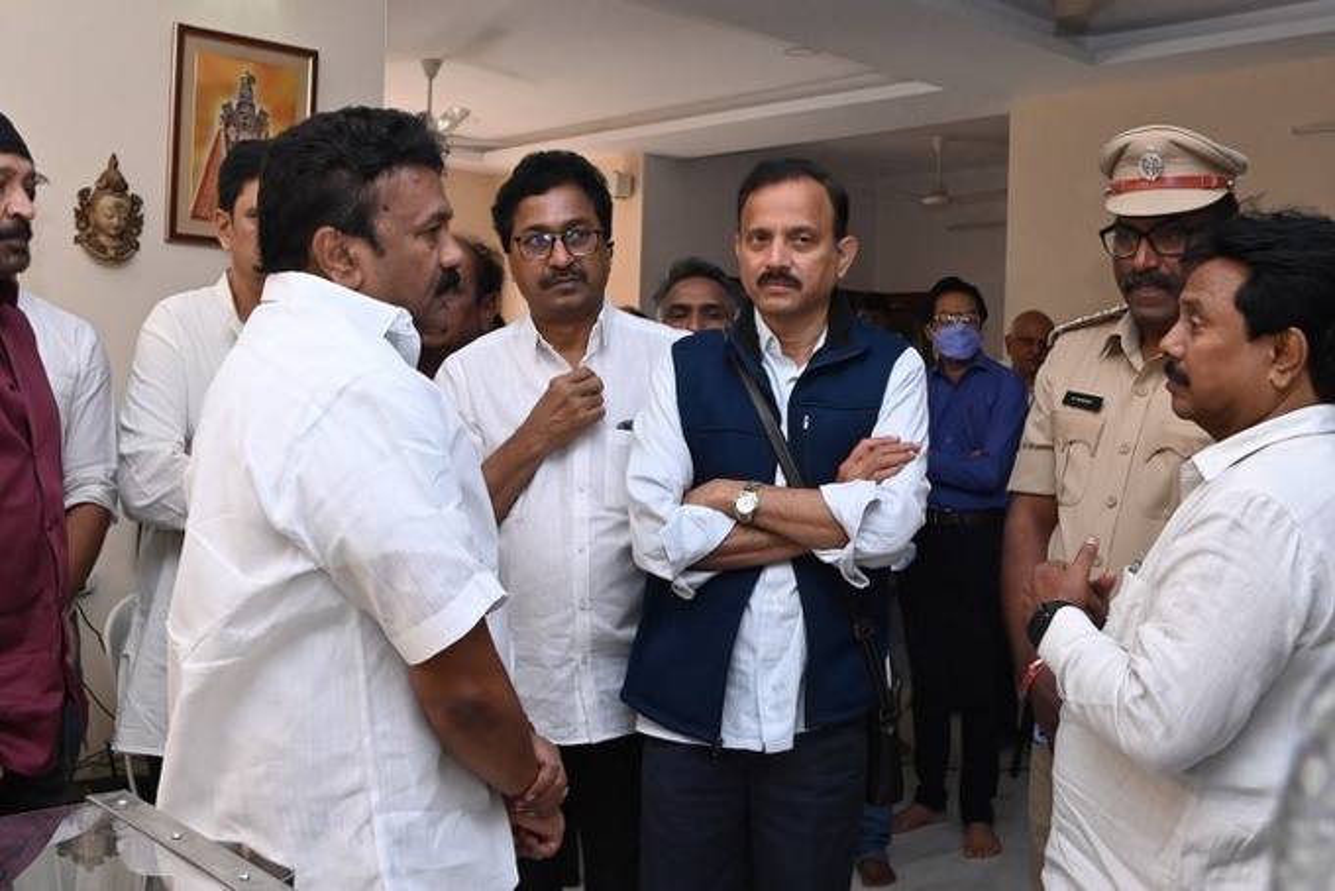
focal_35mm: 36
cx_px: 668
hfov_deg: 53.1
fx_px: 1335
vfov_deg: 36.9
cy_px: 446
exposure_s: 1/160
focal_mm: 24
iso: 1600
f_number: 9
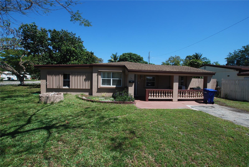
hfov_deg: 100.3
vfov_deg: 77.4
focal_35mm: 15
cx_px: 124
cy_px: 84
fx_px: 104
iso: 100
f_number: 8
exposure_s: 1/250
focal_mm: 10
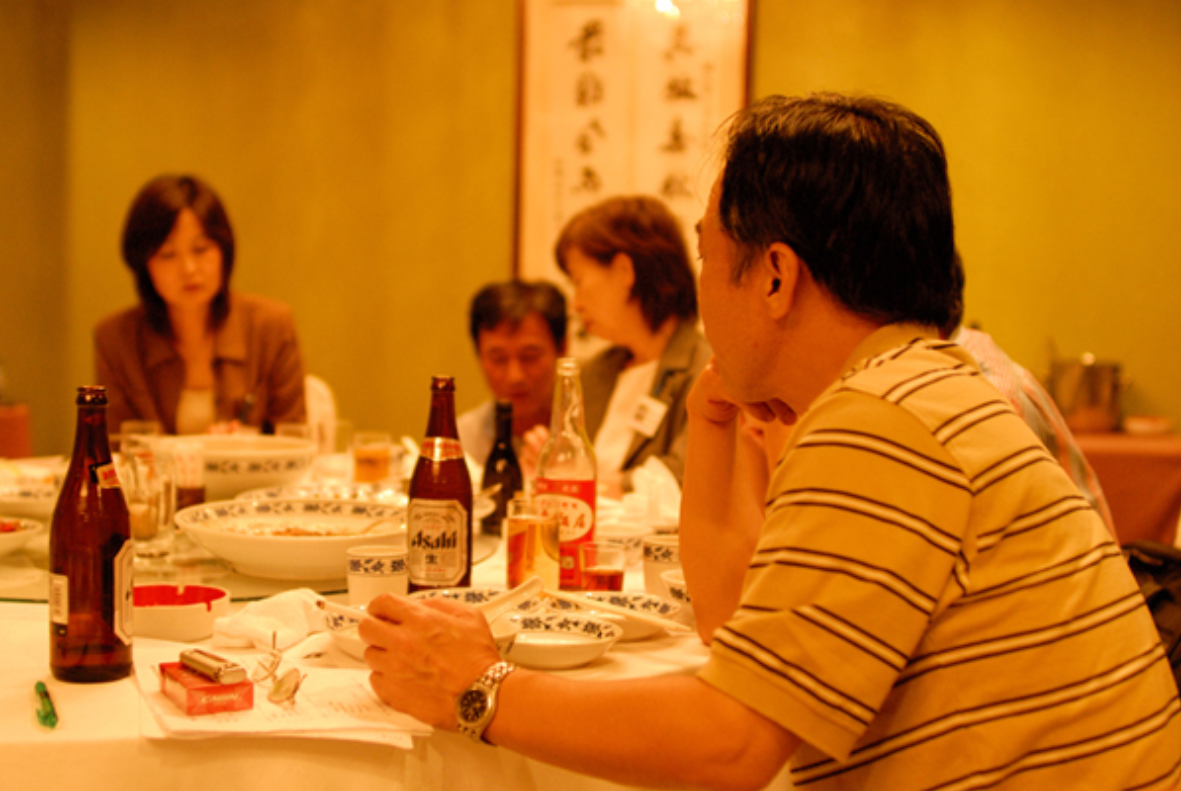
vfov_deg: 30.0
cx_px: 552
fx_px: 1478
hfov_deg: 43.5
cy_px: 391
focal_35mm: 45
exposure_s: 1/90
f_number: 2
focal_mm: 28
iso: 800
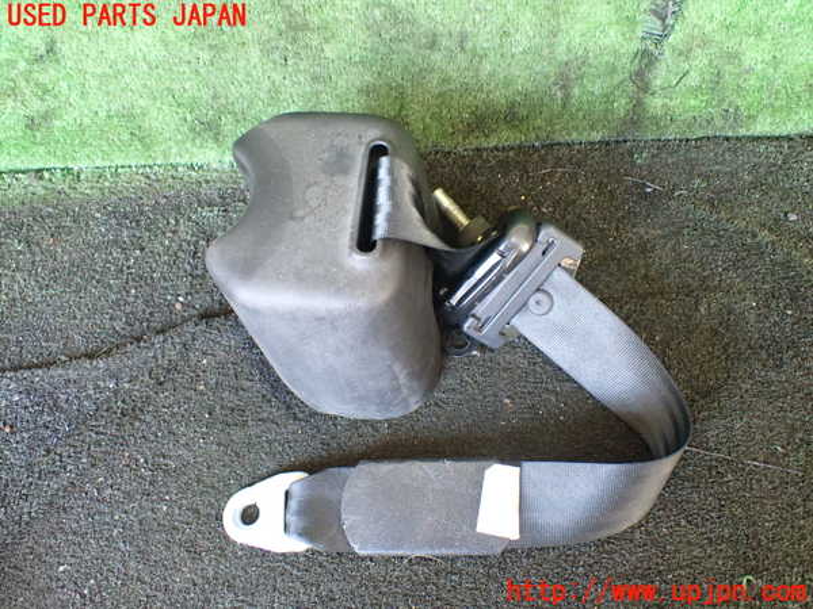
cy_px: 304
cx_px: 406
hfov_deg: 60.0
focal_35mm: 30
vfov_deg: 46.8
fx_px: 705
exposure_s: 1/50
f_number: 2.3
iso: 800
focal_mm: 5.4
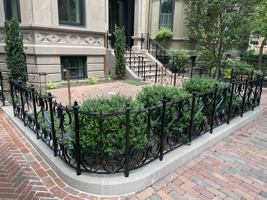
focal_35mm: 26
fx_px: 201
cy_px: 100
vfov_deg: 53.1
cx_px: 134
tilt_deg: -14.2
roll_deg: -1.2
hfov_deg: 67.3
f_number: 1.6
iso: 50
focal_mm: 4.2
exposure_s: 1/121
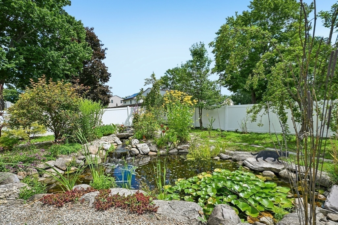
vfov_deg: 73.8
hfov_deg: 96.7
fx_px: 150
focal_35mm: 16
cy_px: 112
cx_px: 169
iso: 400
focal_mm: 16
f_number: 8
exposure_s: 1/1000
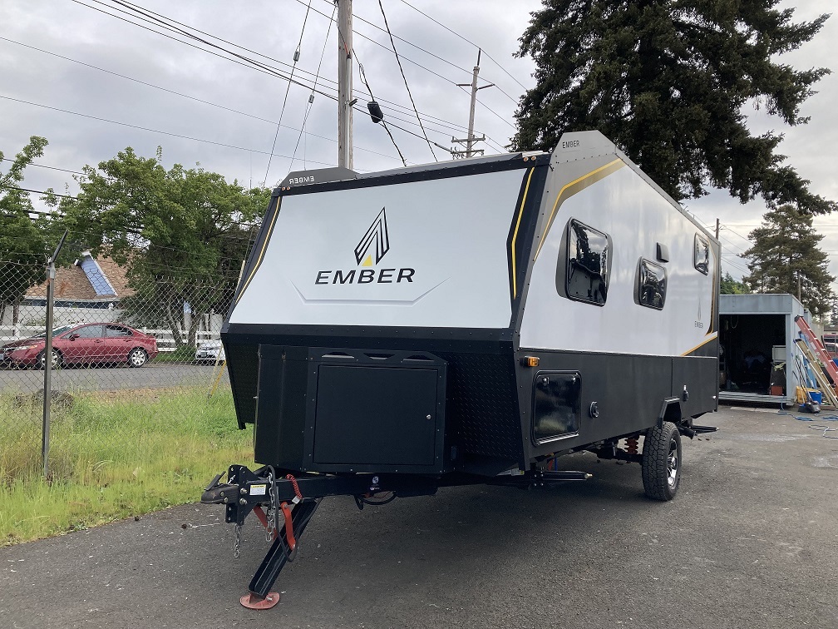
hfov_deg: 63.4
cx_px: 419
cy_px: 314
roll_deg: -1.4
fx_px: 678
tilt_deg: +1.4
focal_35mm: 28
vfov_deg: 49.7
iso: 20
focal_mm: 3.99
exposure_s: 1/1116
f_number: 1.8
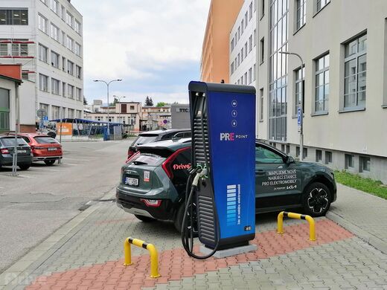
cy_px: 145
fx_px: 470
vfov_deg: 34.3
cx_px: 194
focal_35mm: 42
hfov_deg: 44.8
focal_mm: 5.3
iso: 50
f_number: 1.8
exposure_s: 1/853
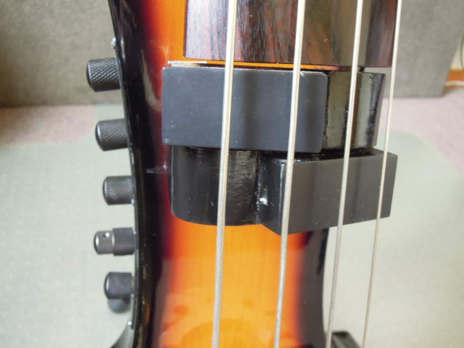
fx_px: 469
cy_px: 174
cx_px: 232
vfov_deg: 40.7
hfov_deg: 52.6
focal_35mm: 35
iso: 800
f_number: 3.2
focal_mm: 6.3
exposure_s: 1/13
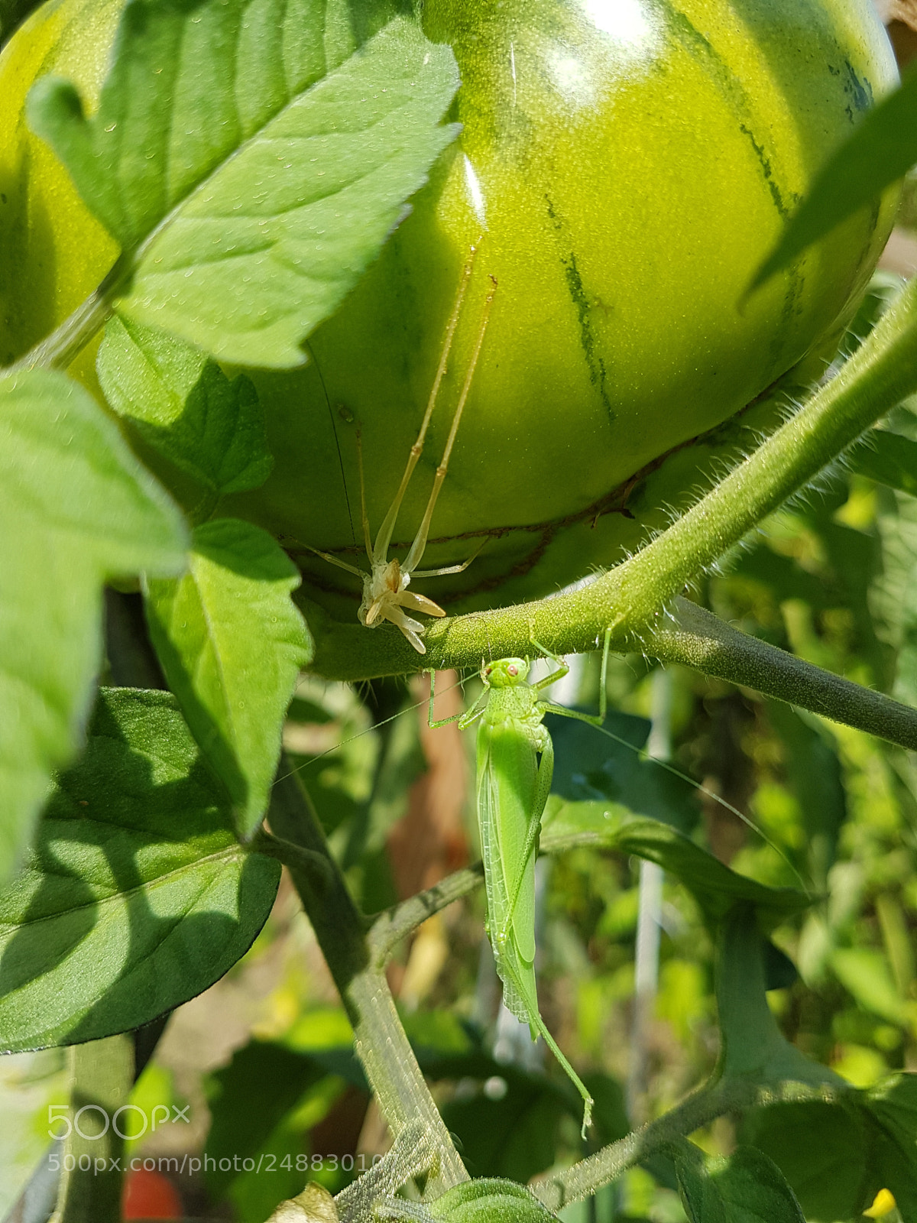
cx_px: 458
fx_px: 918
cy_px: 612
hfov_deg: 53.1
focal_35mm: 26
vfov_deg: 67.3
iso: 40
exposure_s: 1/964
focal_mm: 4.2
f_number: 1.7
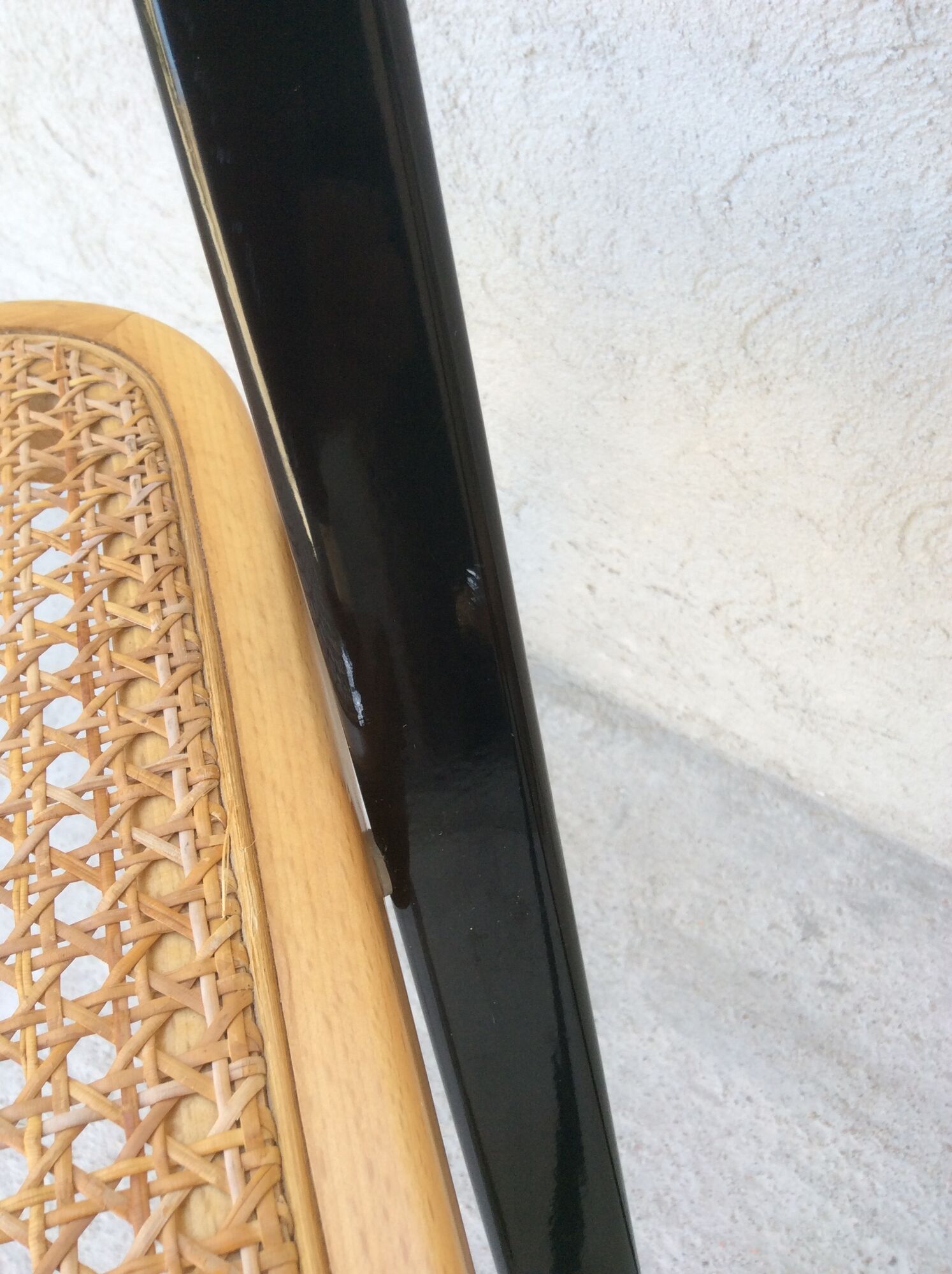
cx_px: 476
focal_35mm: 32
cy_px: 637
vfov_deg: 56.9
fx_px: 1176
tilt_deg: -56.5
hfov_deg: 44.1
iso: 32
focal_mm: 3.3
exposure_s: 1/102
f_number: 2.4
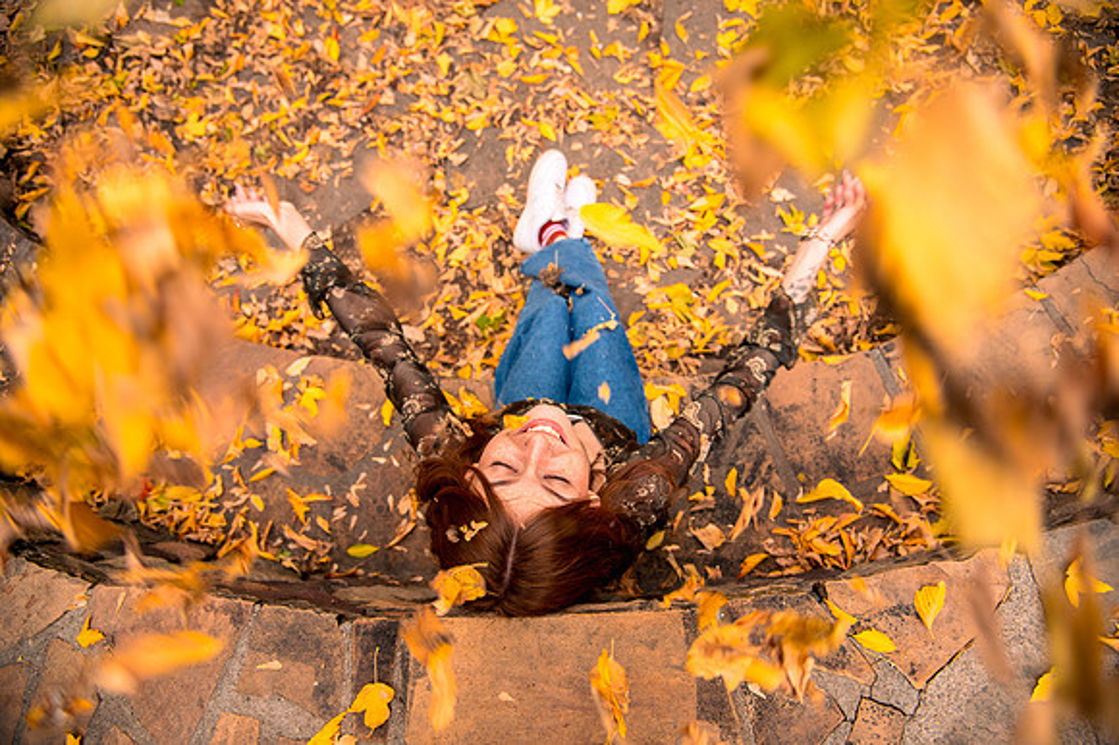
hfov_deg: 65.5
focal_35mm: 28
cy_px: 372
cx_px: 560
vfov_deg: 46.4
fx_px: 870
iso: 400
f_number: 4
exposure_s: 1/80
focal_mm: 28
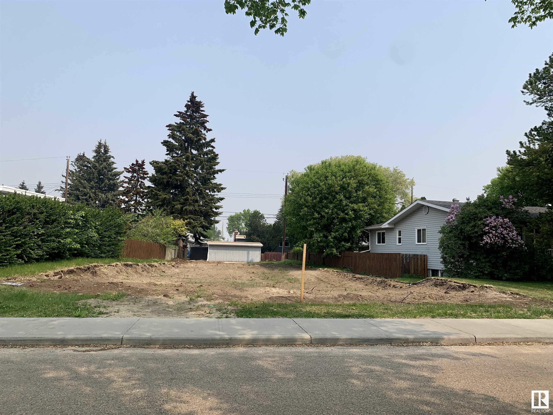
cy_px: 208
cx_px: 276
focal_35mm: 26
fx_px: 415
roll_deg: -3.6
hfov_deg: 67.3
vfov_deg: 53.1
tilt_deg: +4.7
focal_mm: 4.25
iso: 25
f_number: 1.8
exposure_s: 1/2611
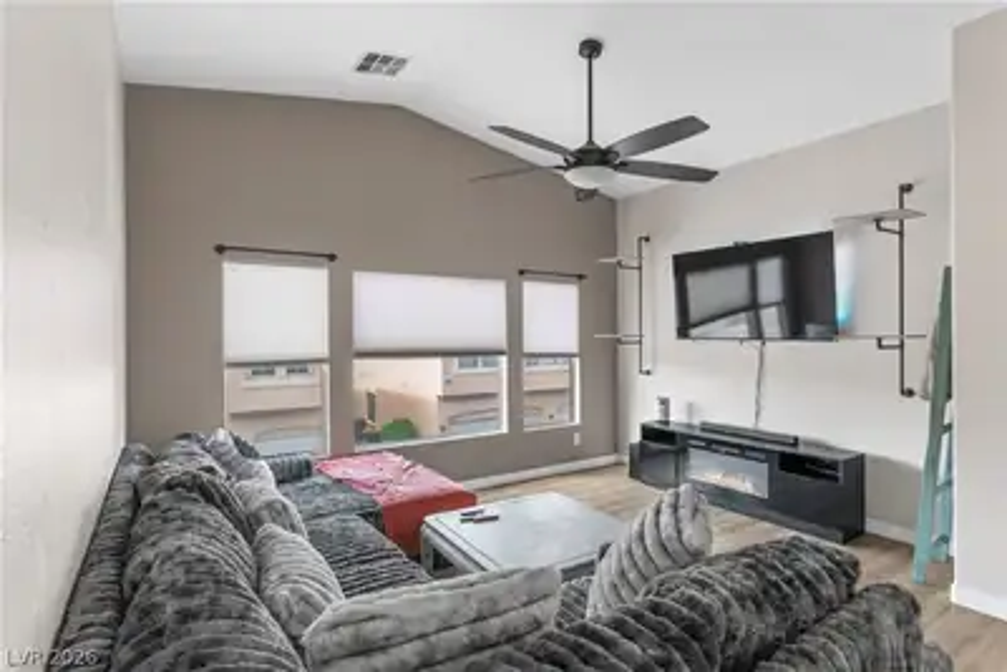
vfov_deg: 64.6
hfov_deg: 86.9
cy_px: 336
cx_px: 504
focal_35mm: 19
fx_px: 532
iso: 400
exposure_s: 1/8
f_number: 8
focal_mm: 19
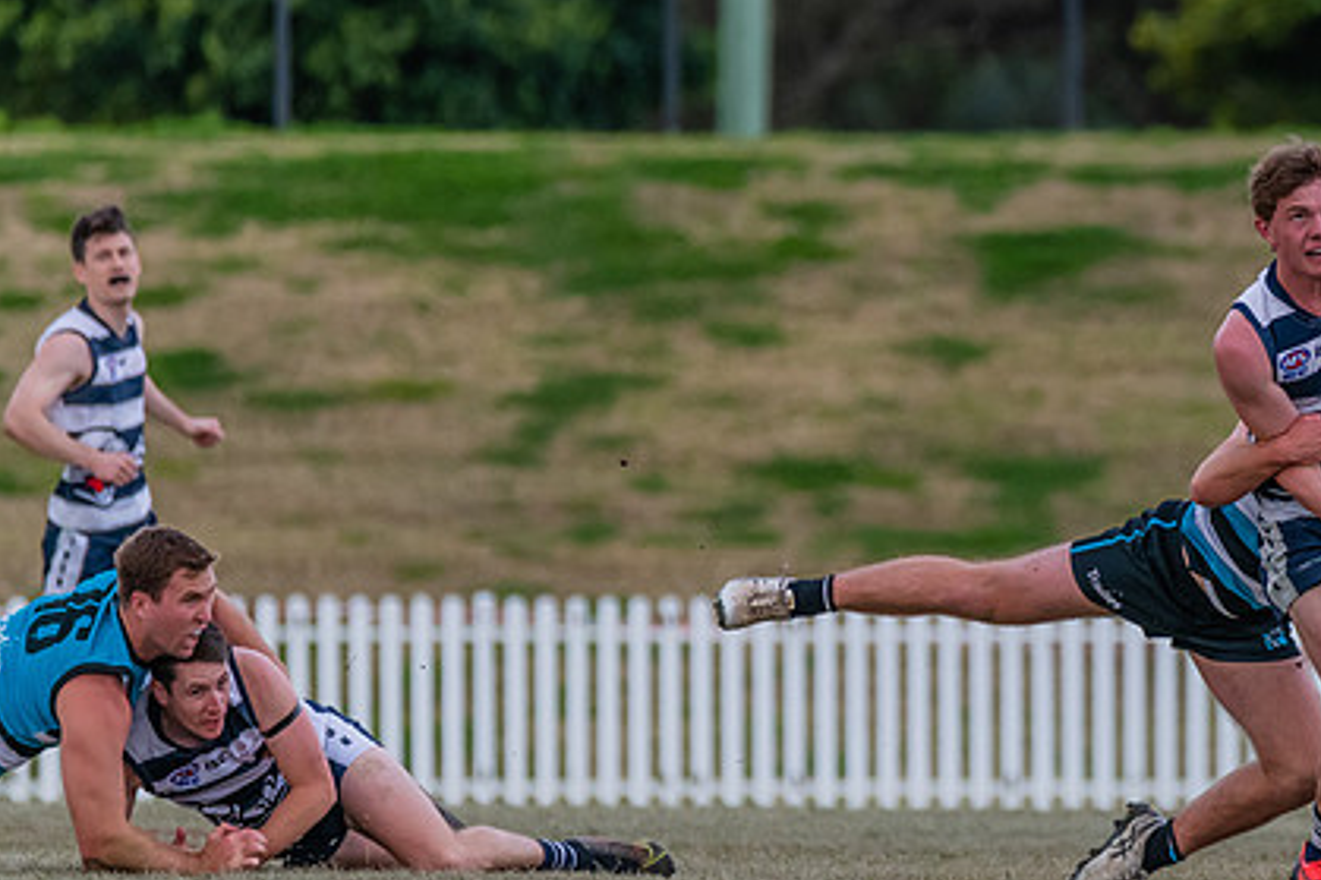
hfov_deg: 2.3
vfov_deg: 1.5
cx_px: 1232
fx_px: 32533
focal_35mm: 887
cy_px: 451
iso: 1800
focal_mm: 460
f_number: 6.3
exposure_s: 1/2000
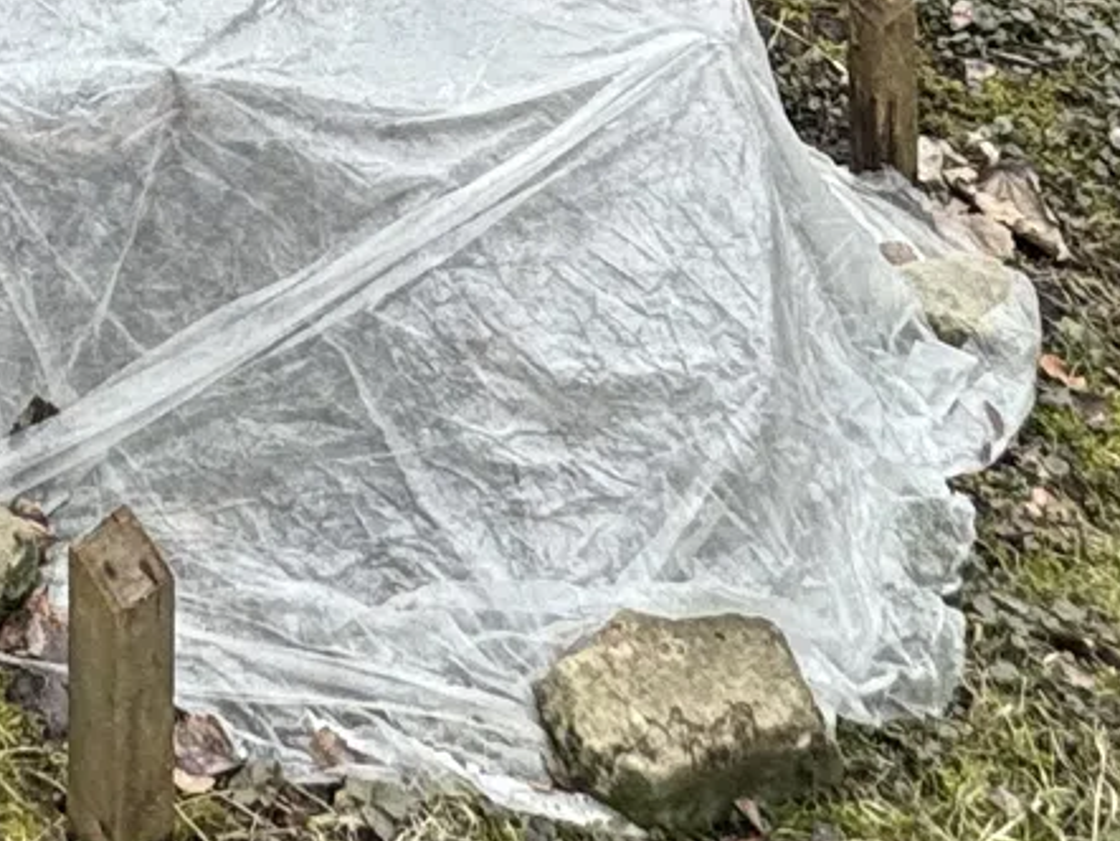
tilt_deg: -2.0
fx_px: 2460
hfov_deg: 23.8
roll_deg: -1.4
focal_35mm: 76
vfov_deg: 14.3
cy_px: -1084
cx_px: -162
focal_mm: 2.22
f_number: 2.2
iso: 40
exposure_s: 1/147
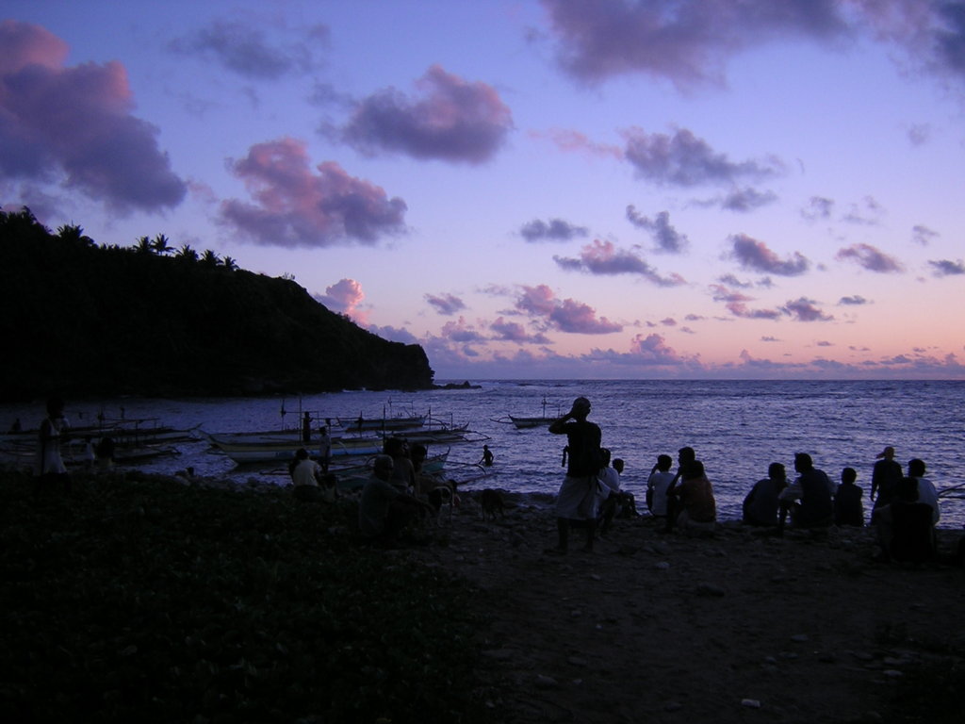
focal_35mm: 36
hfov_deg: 51.4
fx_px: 1004
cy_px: 362
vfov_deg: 39.7
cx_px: 482
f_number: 2.6
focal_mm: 4.7
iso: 100
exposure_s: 1/228
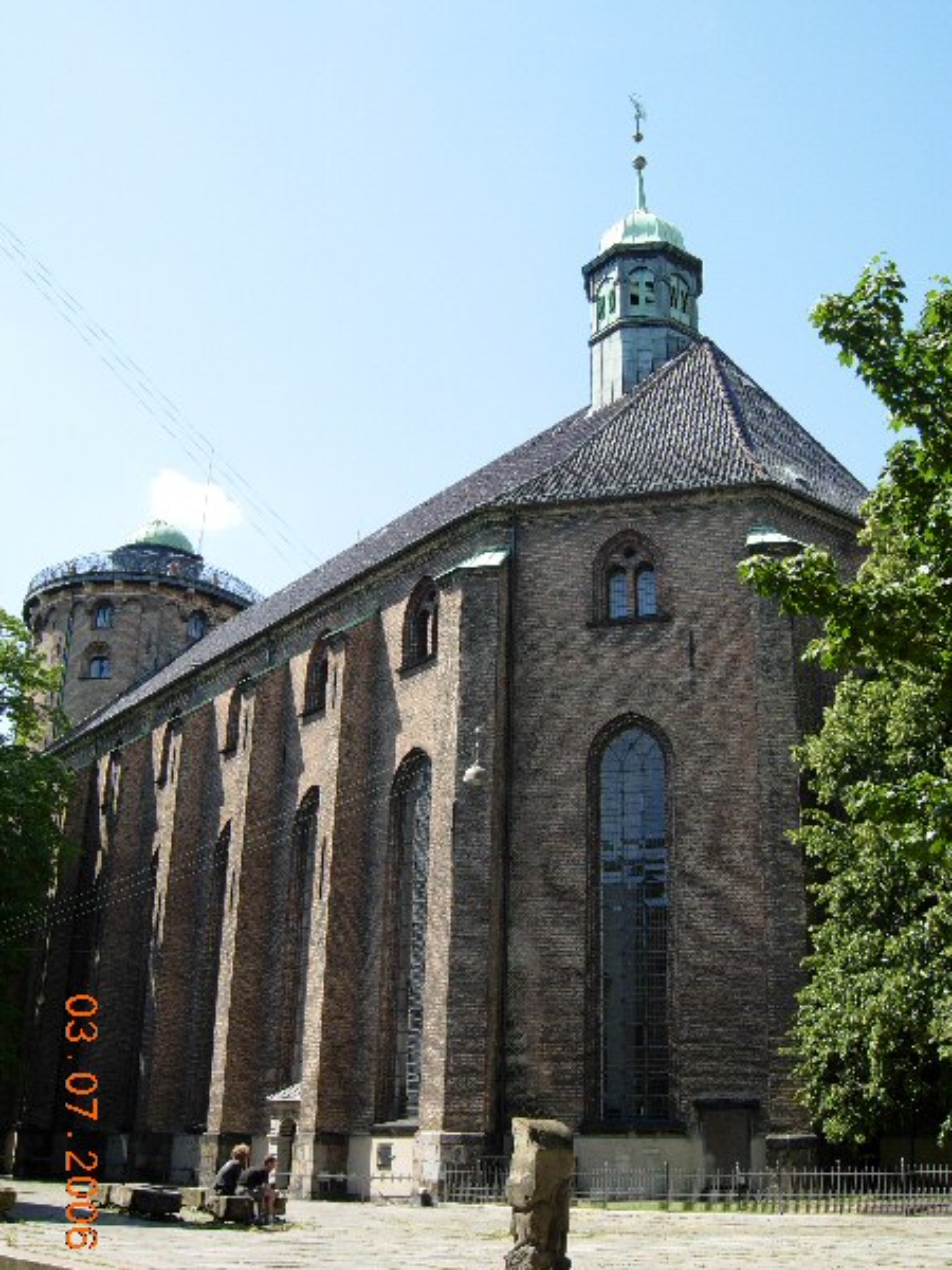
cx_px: 476
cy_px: 635
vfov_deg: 51.4
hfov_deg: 39.7
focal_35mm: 36
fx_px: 1320
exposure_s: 1/228
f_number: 4.8
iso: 50
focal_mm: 7.5
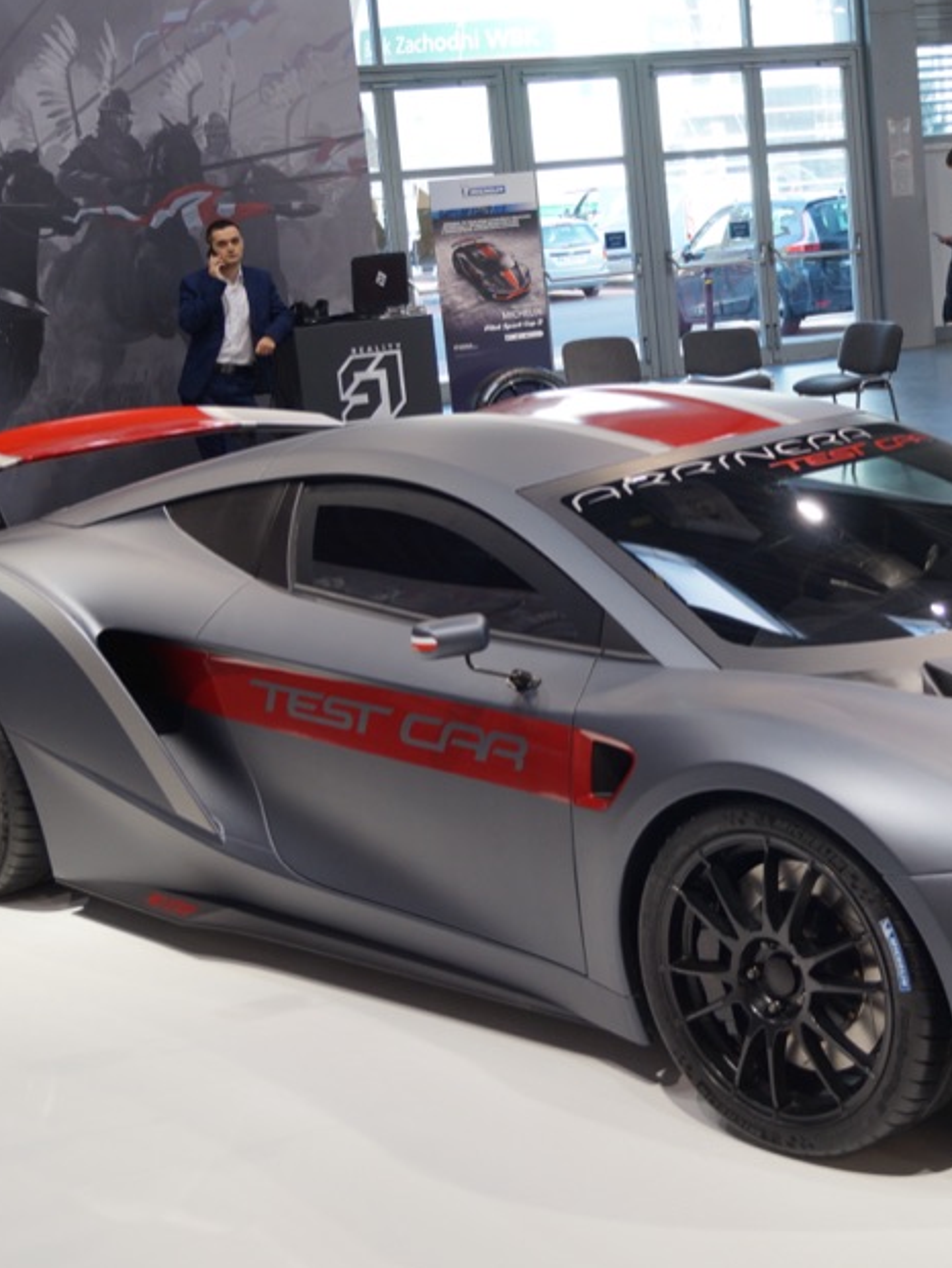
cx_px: 737
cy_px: 603
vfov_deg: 33.8
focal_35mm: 57
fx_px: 2089
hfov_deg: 25.3
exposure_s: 1/60
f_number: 4
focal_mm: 24
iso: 160
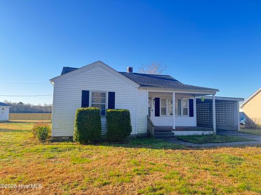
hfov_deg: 71.6
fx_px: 181
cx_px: 130
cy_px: 98
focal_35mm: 24
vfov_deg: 56.8
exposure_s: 1/390
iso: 80
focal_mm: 6.76
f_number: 1.78
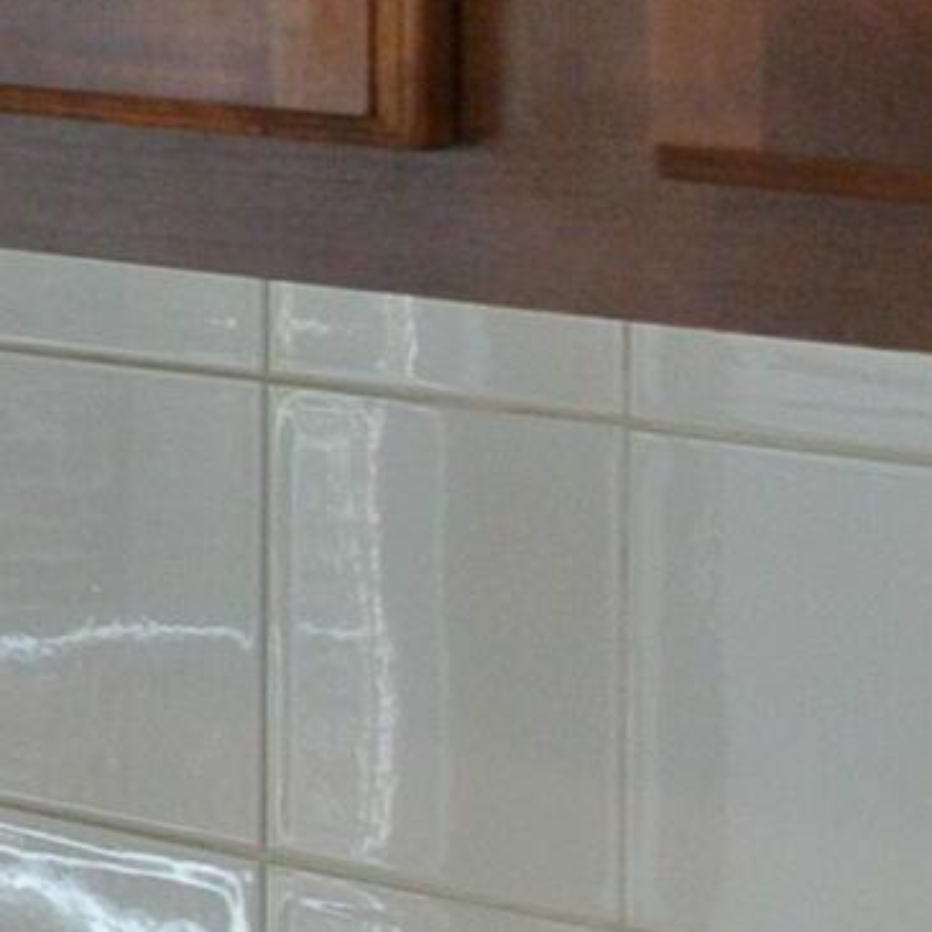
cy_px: -69
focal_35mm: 238
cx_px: -1787
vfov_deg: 7.3
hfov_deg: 6.7
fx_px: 7250
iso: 360
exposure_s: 1/60
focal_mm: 12.7
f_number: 3.8
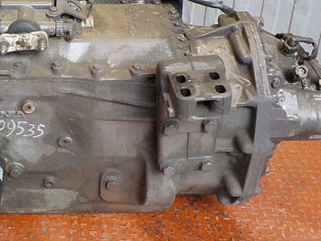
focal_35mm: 55
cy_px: 93
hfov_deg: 34.3
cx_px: 86
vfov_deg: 26.5
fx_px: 510
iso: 200
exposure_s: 1/30
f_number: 3.3
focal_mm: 4.1
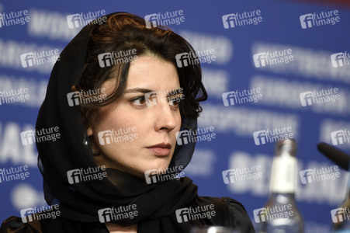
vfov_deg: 4.6
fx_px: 2914
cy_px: 116
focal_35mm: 300
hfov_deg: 6.9
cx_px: 175
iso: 640
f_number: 3.2
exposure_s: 1/250
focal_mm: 200
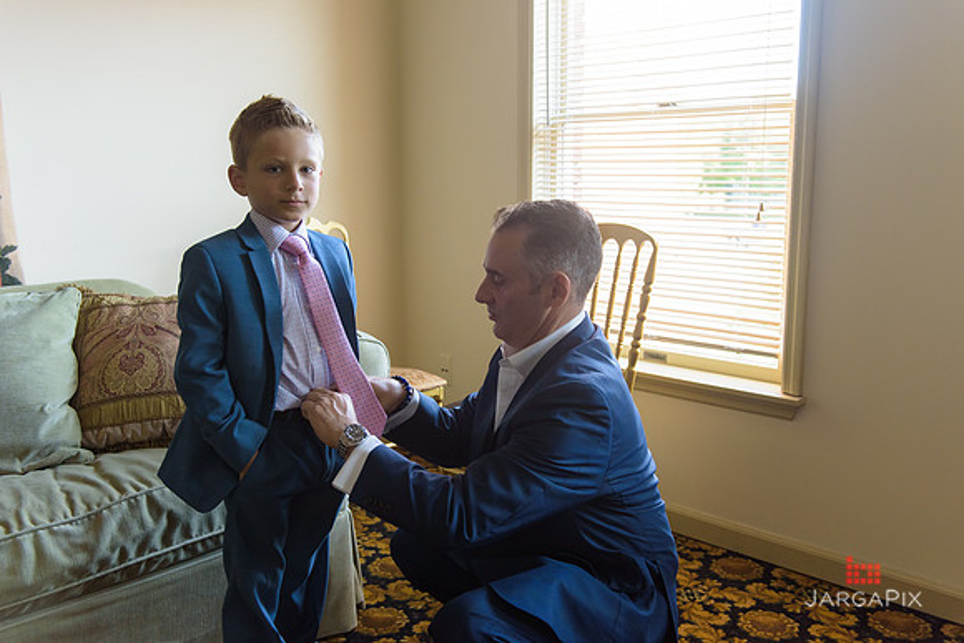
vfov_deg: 38.9
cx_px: 482
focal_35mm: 34
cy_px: 322
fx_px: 911
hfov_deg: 55.8
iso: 640
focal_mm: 34
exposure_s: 1/125
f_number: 3.2
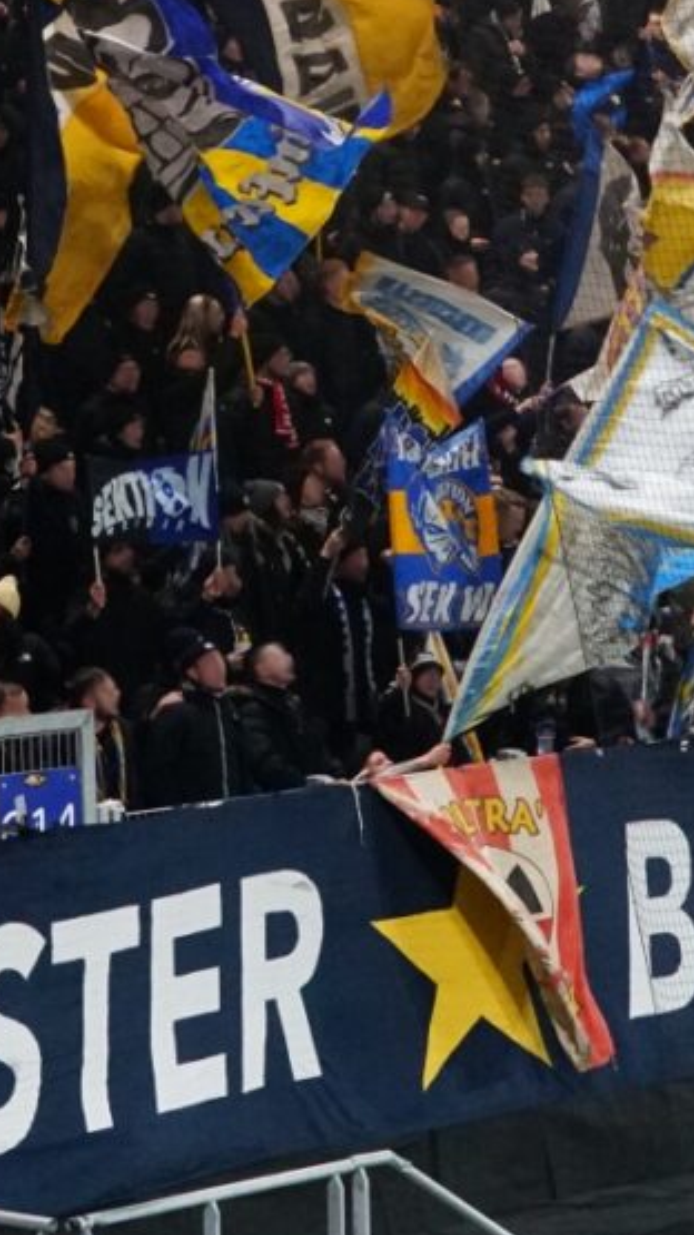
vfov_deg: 14.7
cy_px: 106
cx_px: 360
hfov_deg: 8.4
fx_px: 4746
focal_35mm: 145
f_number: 8
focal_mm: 32
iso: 5000
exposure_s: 1/200
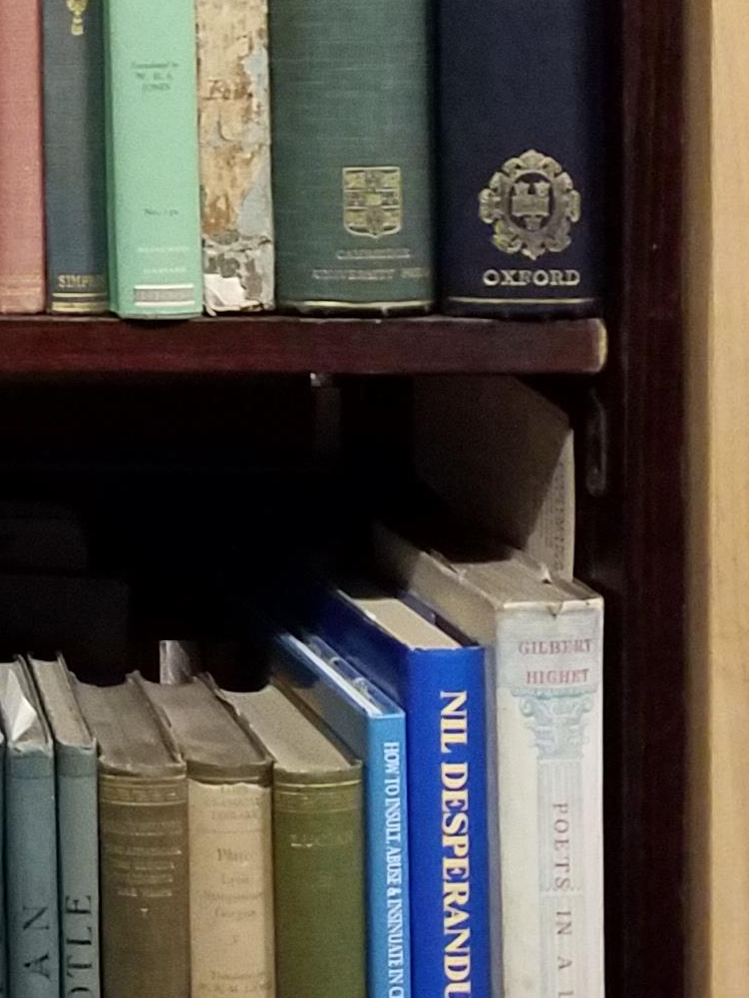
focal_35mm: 88
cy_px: -4
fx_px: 2538
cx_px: -430
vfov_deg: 21.5
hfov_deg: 15.3
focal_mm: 3.6
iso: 320
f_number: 1.9
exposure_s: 1/20
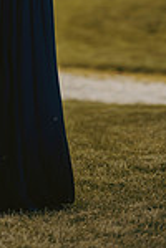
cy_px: -94
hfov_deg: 3.5
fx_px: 2697
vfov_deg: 5.3
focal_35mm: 390
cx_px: -12
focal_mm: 130
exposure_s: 1/1600
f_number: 2.8
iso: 200
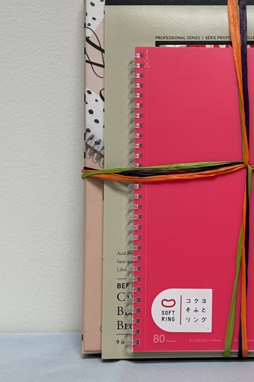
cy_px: 151
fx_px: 1070
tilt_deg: -4.5
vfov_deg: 20.2
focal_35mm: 101
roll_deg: -0.7
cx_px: 242
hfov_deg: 13.4
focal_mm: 5.96
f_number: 1.6
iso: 80
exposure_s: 1/60
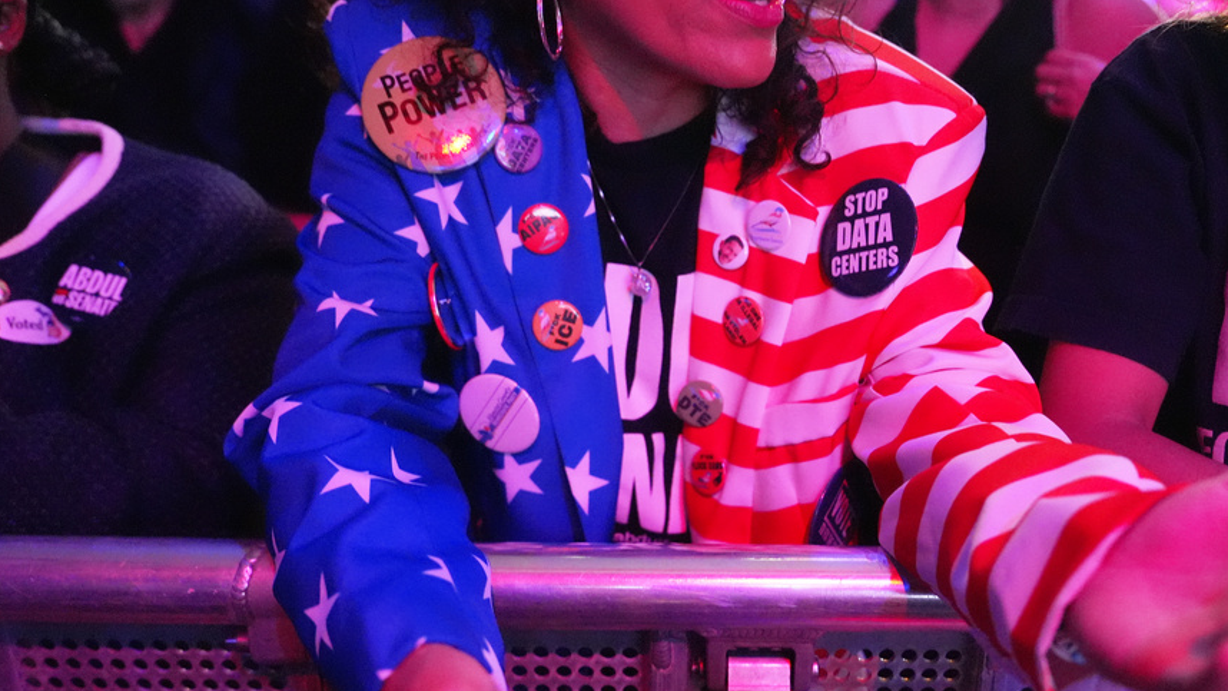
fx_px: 1303
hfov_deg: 50.3
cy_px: 429
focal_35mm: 40
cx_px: 714
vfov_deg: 29.6
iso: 8000
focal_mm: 32
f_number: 2.8
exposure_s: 1/250
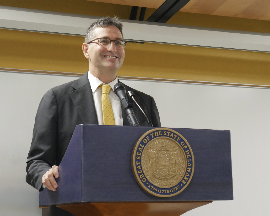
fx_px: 719
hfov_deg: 21.3
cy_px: 108
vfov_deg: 17.1
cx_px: 138
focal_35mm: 90
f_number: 5.6
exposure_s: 1/60
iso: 3200
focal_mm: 42
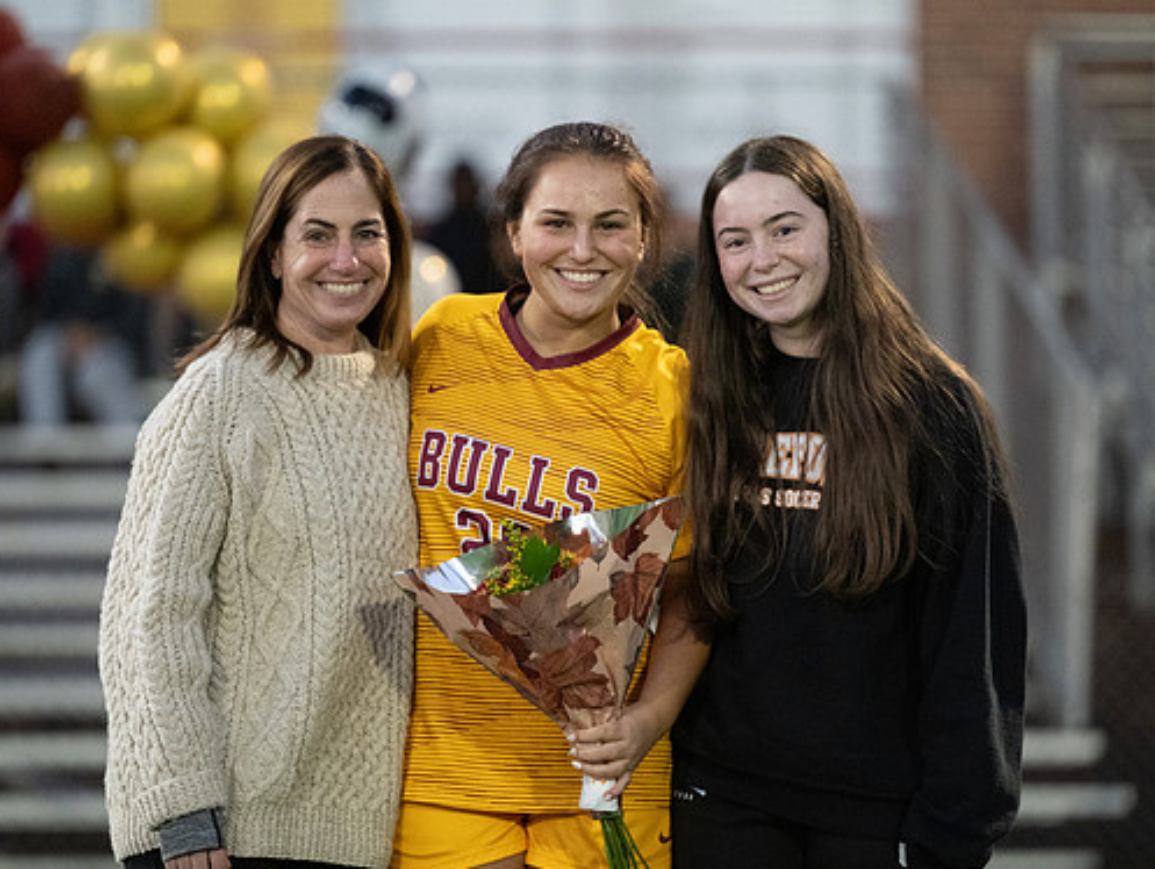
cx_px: 586
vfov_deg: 6.5
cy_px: 484
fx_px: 7617
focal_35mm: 228
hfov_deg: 8.7
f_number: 2.8
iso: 7200
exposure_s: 1/500
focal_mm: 180
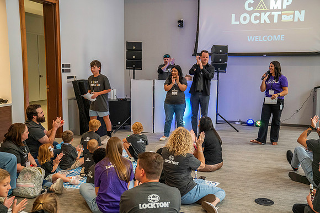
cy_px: 106
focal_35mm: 39
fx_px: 347
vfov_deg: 34.2
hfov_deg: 49.5
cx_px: 160
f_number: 4
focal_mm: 39
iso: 4000
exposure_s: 1/160
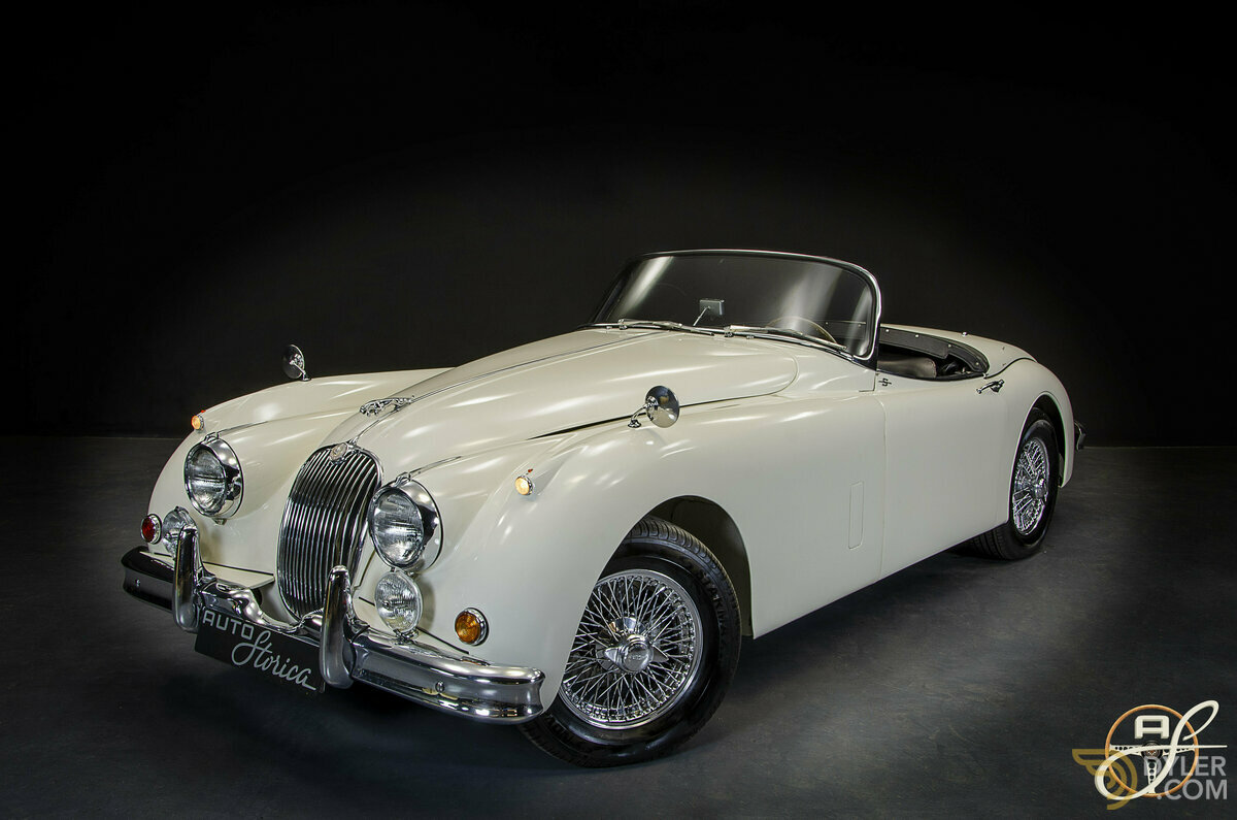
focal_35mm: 36
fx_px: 1235
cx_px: 618
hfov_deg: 53.2
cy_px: 410
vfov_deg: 36.7
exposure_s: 1/1.67
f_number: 13
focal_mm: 24
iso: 200
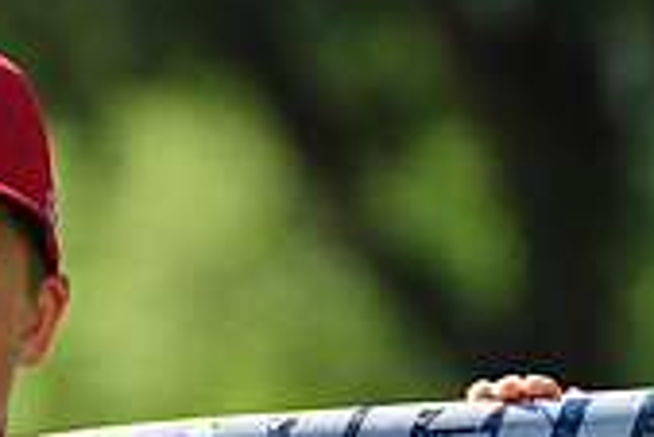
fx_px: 10291
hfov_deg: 3.6
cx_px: -170
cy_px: 541
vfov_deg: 2.4
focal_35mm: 566
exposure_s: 1/500
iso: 200
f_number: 5
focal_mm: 165
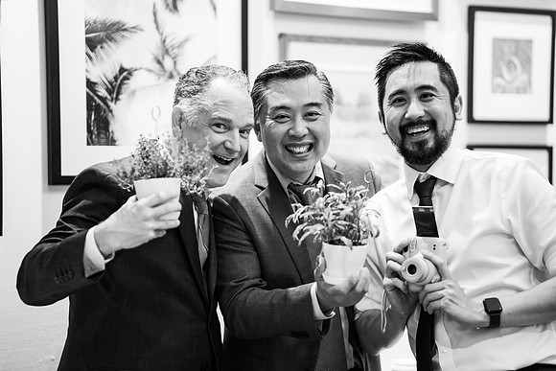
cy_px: 186
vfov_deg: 16.1
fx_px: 1313
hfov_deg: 23.9
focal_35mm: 85
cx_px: 278
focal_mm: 85
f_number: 1.4
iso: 1000
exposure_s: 1/320
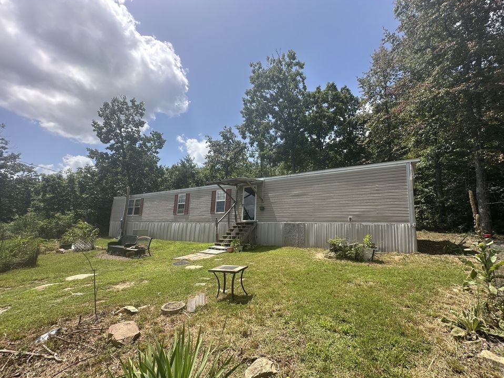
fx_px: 218
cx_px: 261
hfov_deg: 98.1
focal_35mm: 15
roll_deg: -2.4
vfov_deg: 81.7
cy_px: 199
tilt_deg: +9.6
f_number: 2.2
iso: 50
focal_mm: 2.22
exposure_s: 1/1319
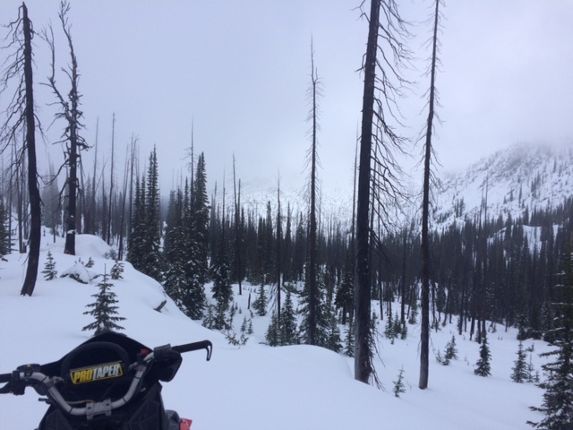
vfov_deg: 48.2
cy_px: 215
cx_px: 286
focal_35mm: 29
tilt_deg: -5.1
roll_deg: -2.6
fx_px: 480
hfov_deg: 61.7
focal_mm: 4.15
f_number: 2.2
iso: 32
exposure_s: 1/1053
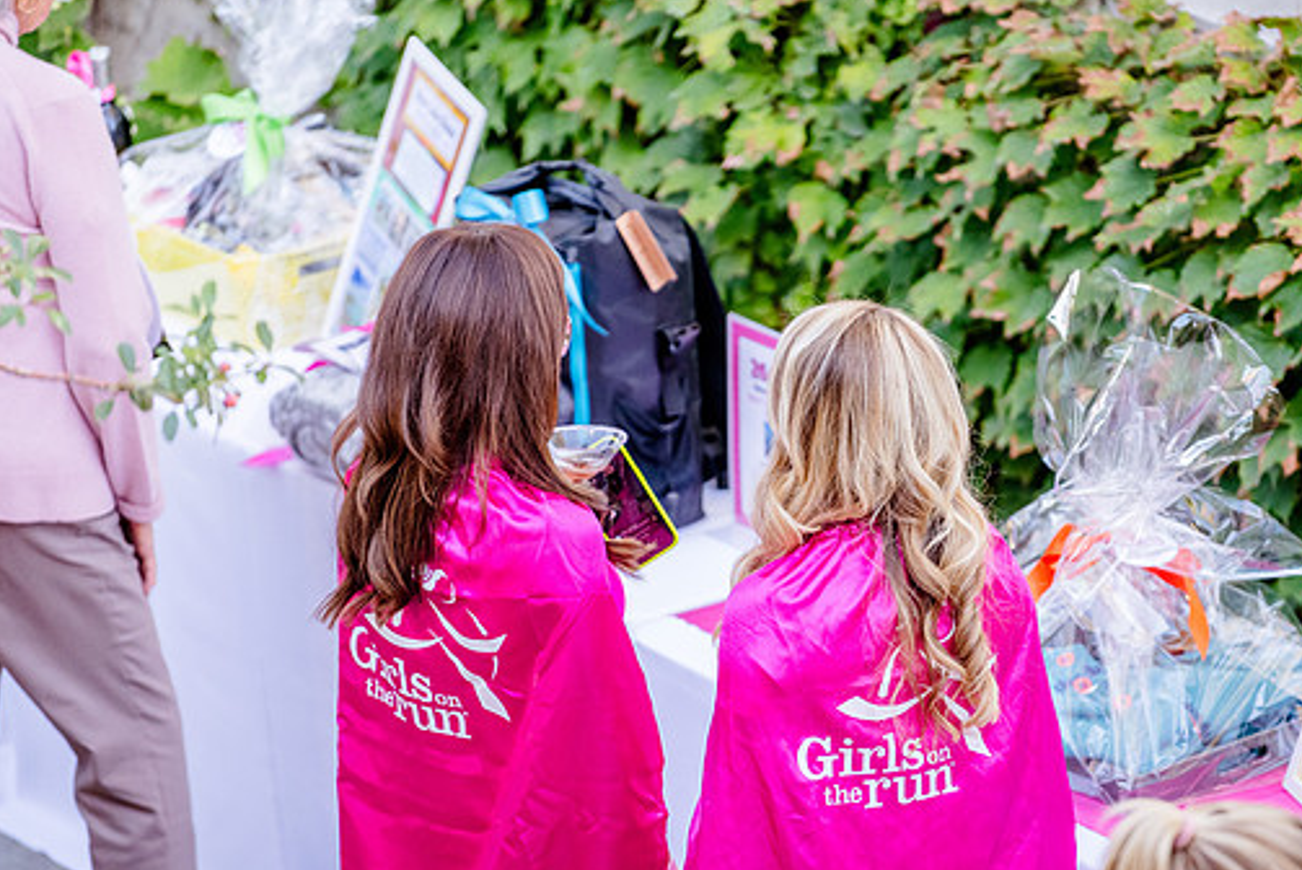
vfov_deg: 4.5
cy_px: 582
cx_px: 844
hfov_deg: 6.7
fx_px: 11037
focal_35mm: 305
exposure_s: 1/500
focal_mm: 200
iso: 1000
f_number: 2.8
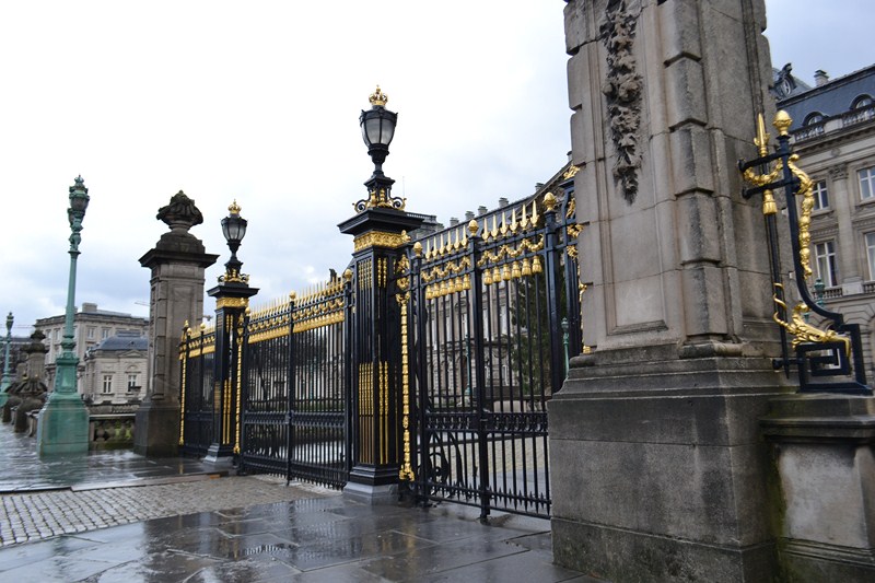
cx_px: 438
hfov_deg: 67.4
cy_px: 292
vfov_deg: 47.9
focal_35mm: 27
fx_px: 656
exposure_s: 1/125
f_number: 5.6
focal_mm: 18
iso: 250
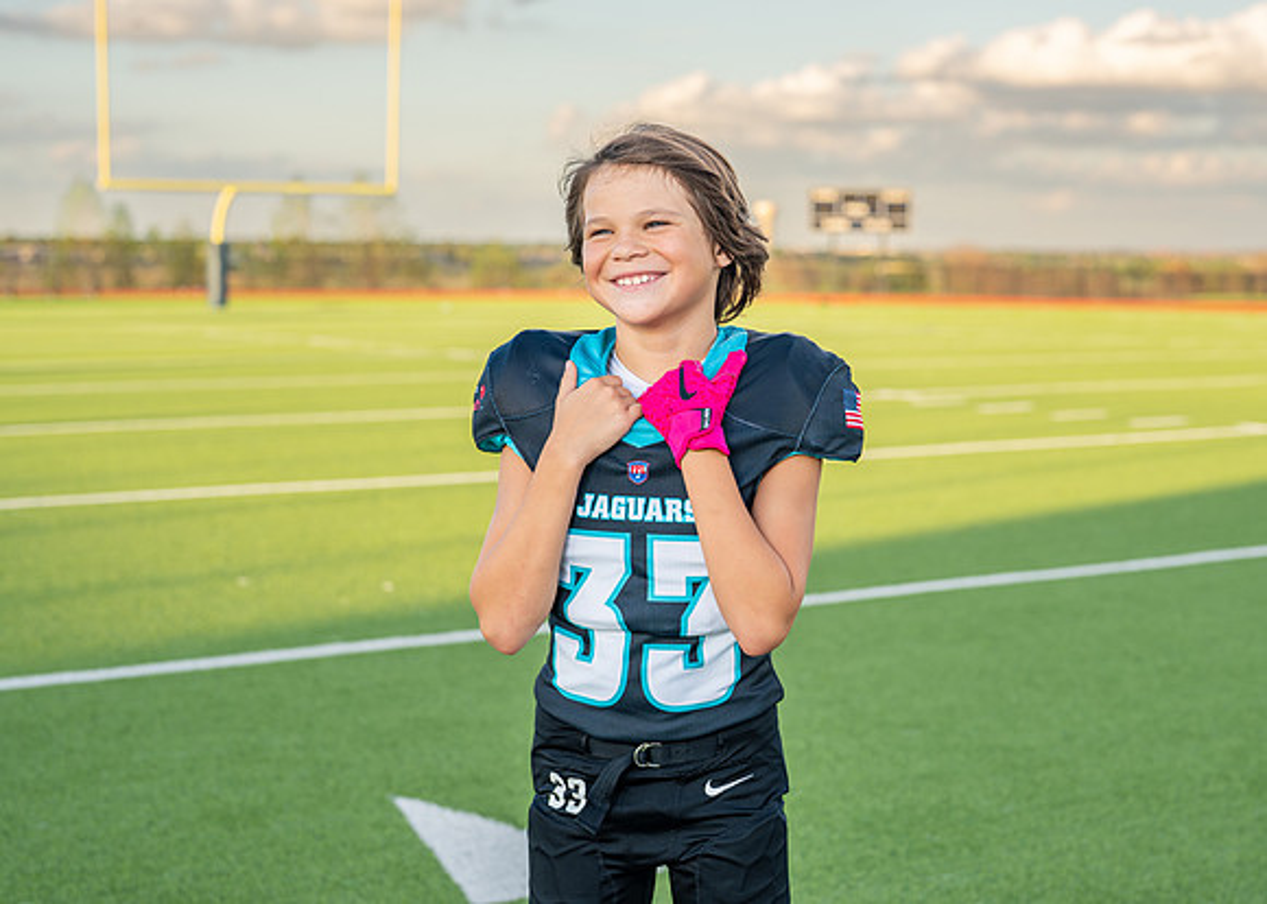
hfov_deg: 33.3
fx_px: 2116
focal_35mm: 59
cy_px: 405
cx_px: 692
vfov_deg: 24.1
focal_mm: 50
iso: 160
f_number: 3.2
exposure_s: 1/400
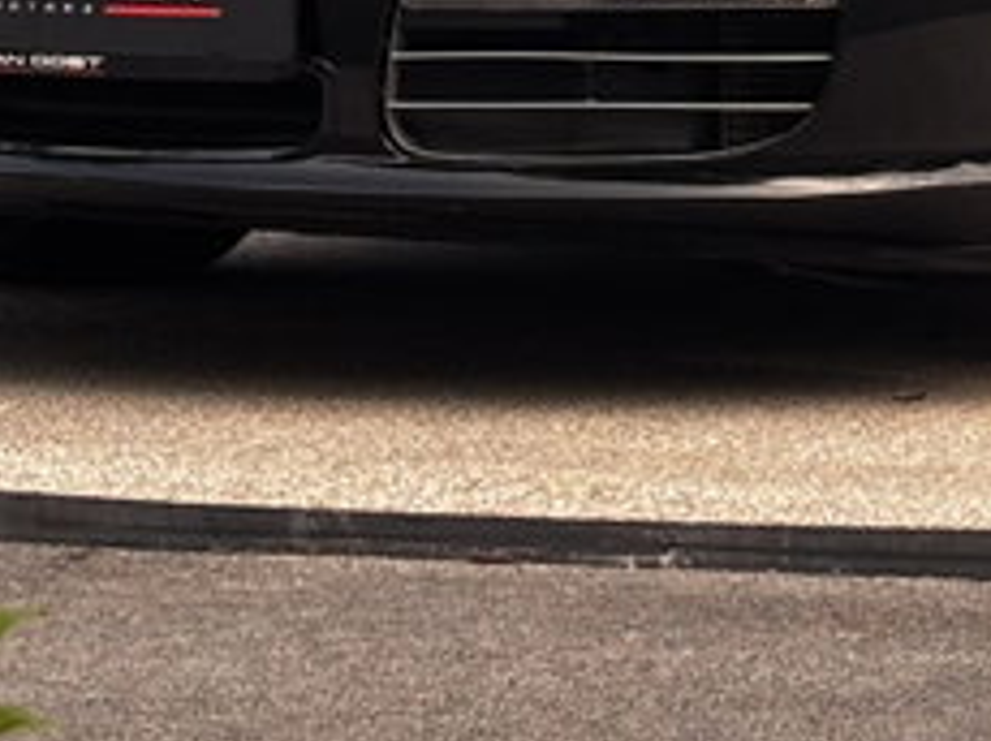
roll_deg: -1.4
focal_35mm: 232
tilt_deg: +3.3
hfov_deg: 8.5
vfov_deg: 6.3
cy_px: -603
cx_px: 1099
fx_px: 6635
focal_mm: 5.96
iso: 32
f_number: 1.6
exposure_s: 1/261
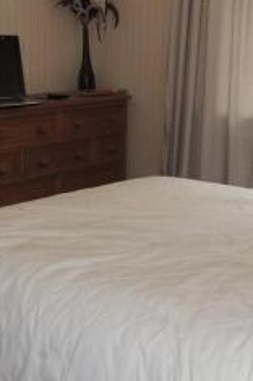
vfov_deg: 32.2
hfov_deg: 21.8
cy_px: 139
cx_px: 155
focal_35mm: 62
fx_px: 655
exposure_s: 1/30
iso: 200
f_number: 3
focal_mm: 4.3
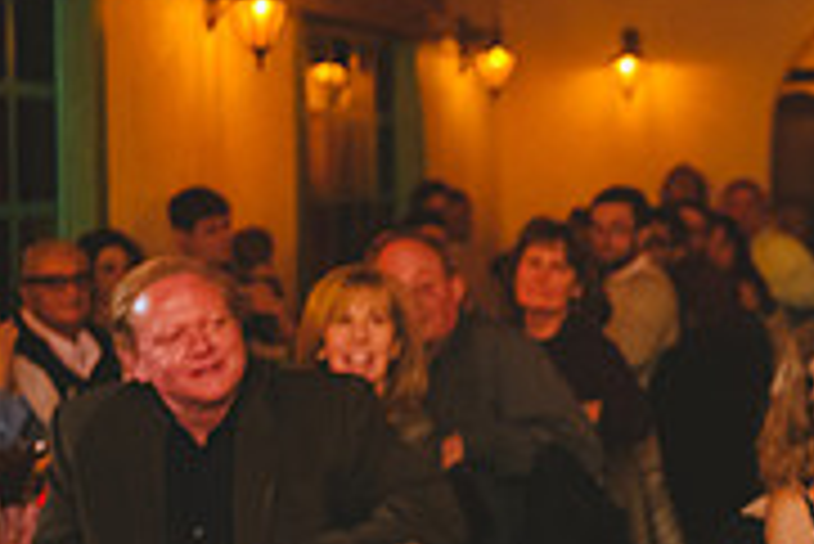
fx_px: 2467
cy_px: 299
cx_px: 863
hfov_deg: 18.1
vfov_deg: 12.6
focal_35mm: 109
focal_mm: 34
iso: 1250
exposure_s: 1/80
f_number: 2.8
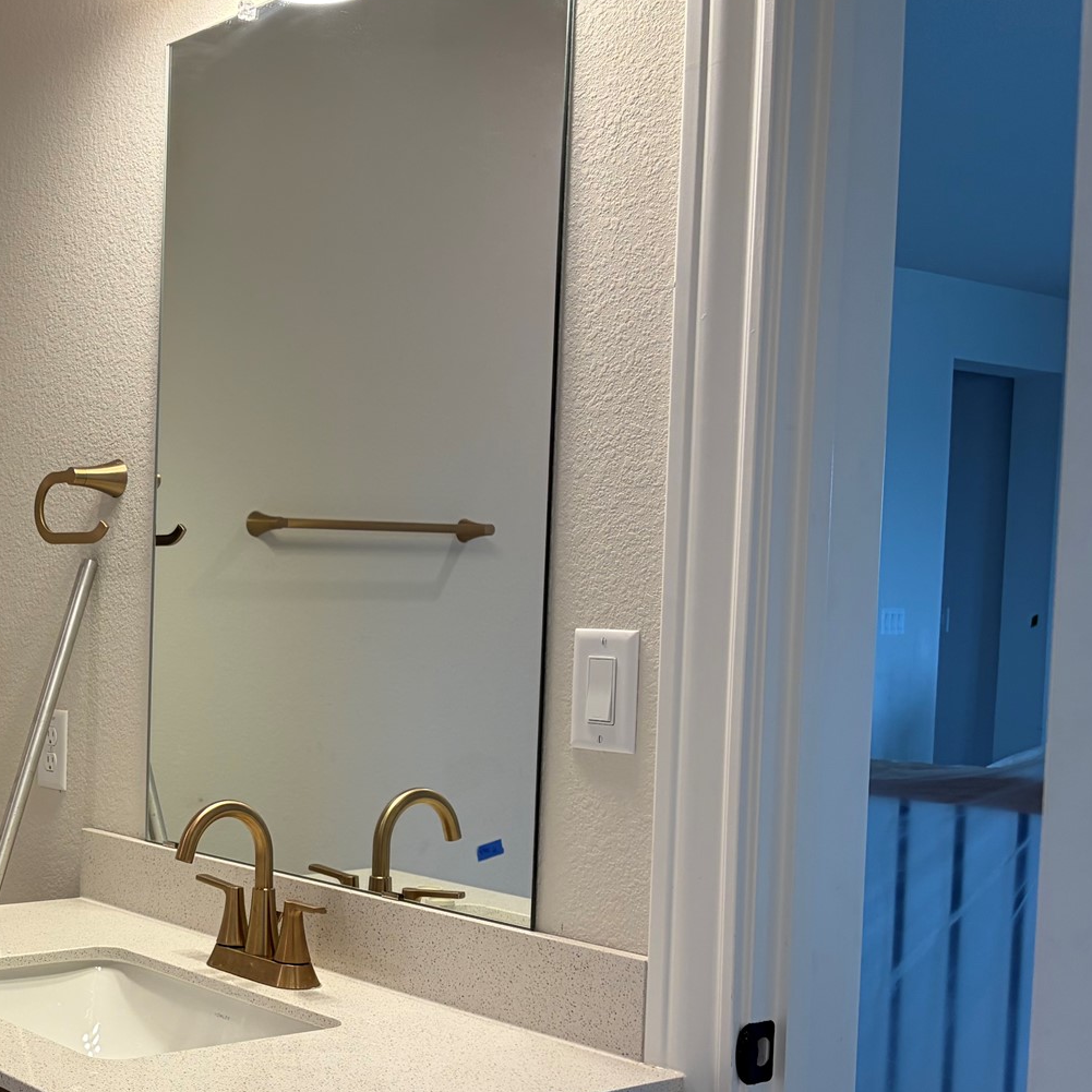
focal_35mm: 47
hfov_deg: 32.9
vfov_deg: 35.8
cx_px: -12
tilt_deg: -2.9
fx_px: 1677
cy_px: 701
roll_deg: -0.6
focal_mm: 5.96
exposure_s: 1/120
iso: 64
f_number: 1.6
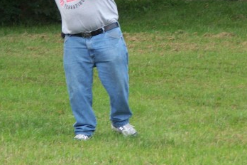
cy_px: 54
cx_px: 129
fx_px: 1681
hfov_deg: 8.4
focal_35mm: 245
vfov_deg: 5.6
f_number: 3.2
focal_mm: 21.2
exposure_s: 1/125
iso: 140
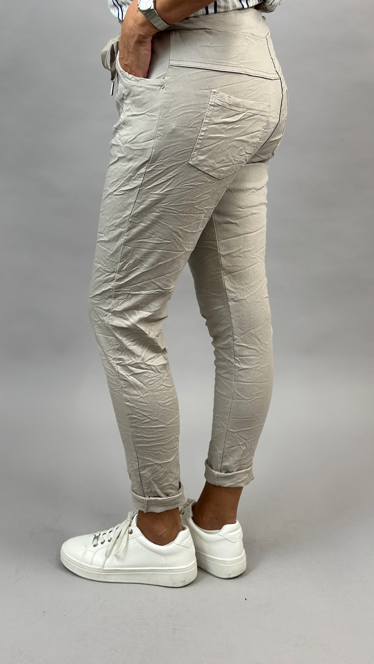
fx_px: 934
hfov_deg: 22.6
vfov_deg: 39.2
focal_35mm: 53
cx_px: 183
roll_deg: -3.3
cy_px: 336
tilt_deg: -17.4
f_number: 1.78
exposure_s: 1/100
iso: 80
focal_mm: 6.86
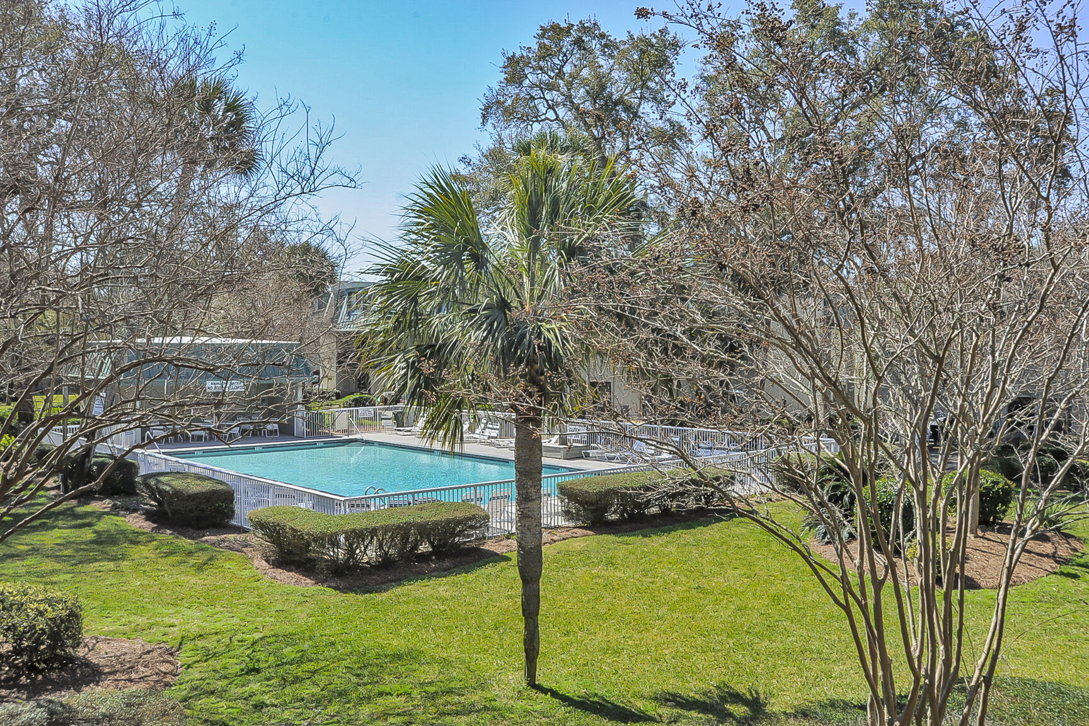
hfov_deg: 54.4
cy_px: 363
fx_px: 1059
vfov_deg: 37.9
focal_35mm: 35
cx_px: 544
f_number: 11
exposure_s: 1/320
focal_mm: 35
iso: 400
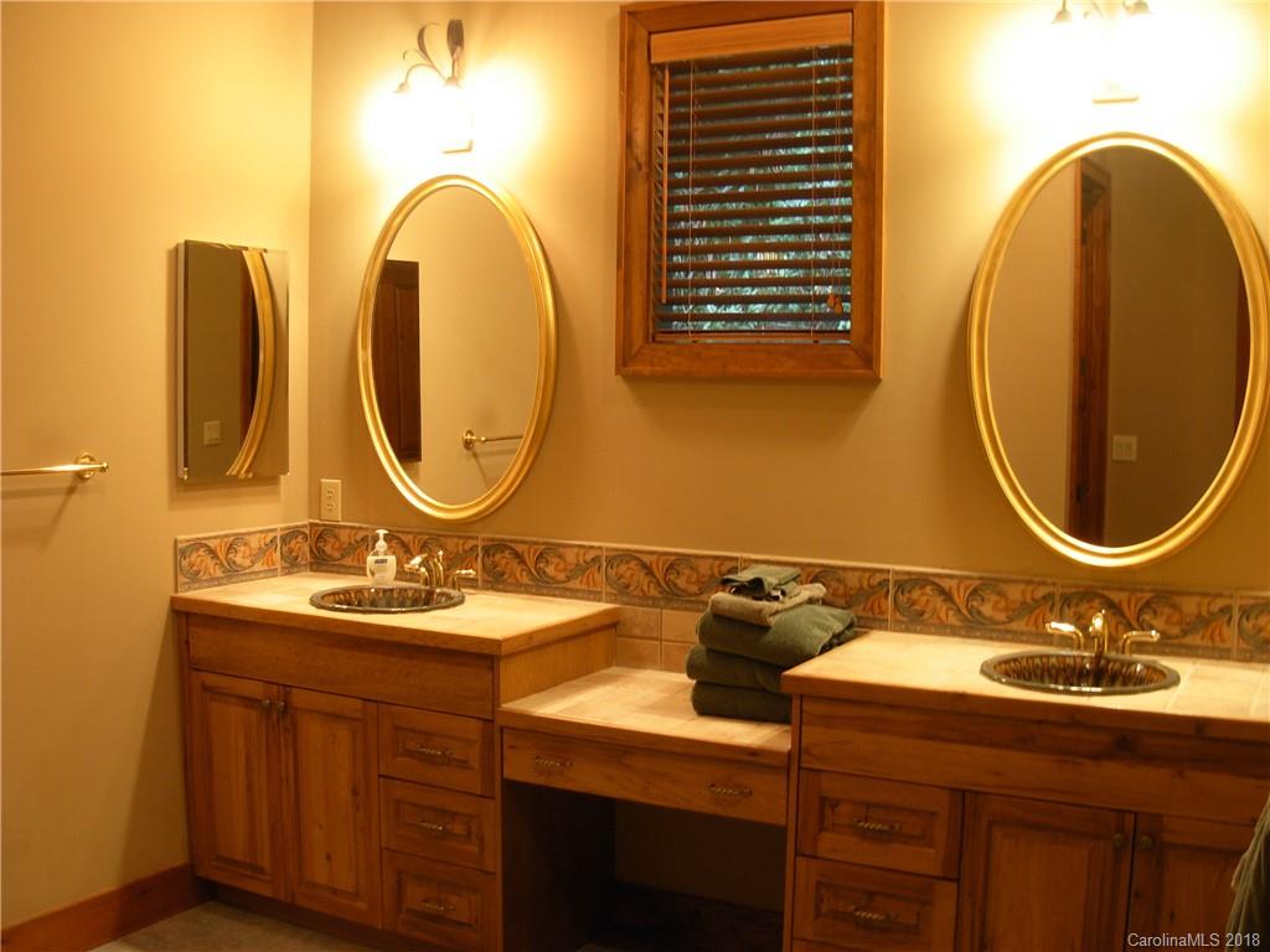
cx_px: 635
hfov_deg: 49.0
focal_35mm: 38
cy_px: 476
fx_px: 1394
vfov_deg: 37.7
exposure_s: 1/4
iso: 84
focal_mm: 6.3
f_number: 2.9
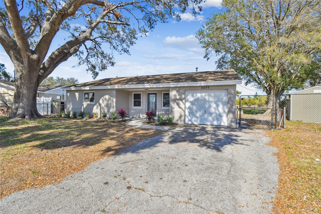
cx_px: 160
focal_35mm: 15
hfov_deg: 100.4
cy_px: 107
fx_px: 134
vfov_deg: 77.3
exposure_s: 1/1000
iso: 100
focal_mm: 10
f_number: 7.1
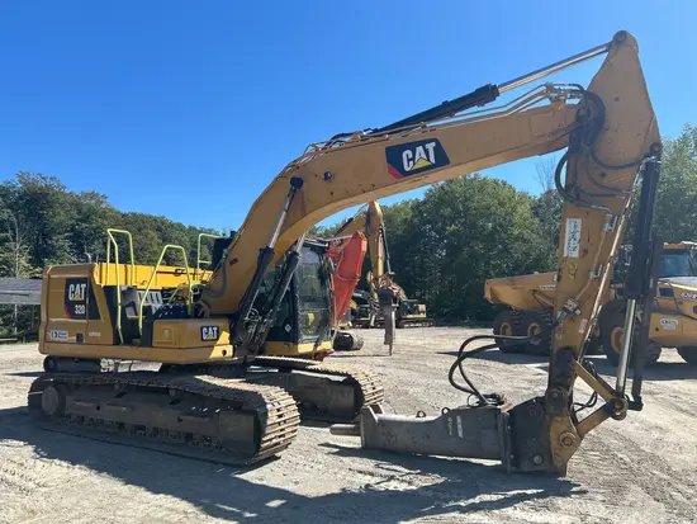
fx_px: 524
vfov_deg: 53.1
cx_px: 348
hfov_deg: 67.3
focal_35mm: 26
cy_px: 262
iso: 50
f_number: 1.5
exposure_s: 1/2513
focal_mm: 5.7
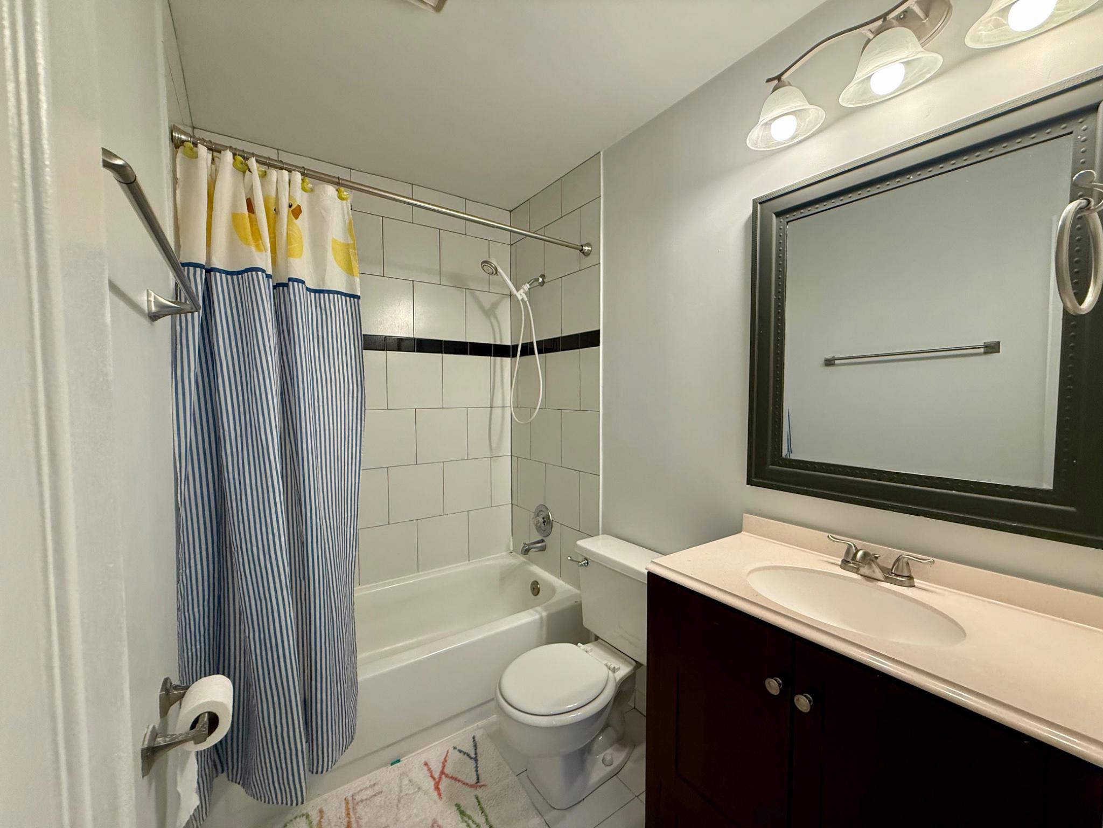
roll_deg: +0.1
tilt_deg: -1.9
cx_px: 552
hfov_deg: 102.1
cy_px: 414
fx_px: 446
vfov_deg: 85.7
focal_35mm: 14
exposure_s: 1/120
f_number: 2.2
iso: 200
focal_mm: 2.22
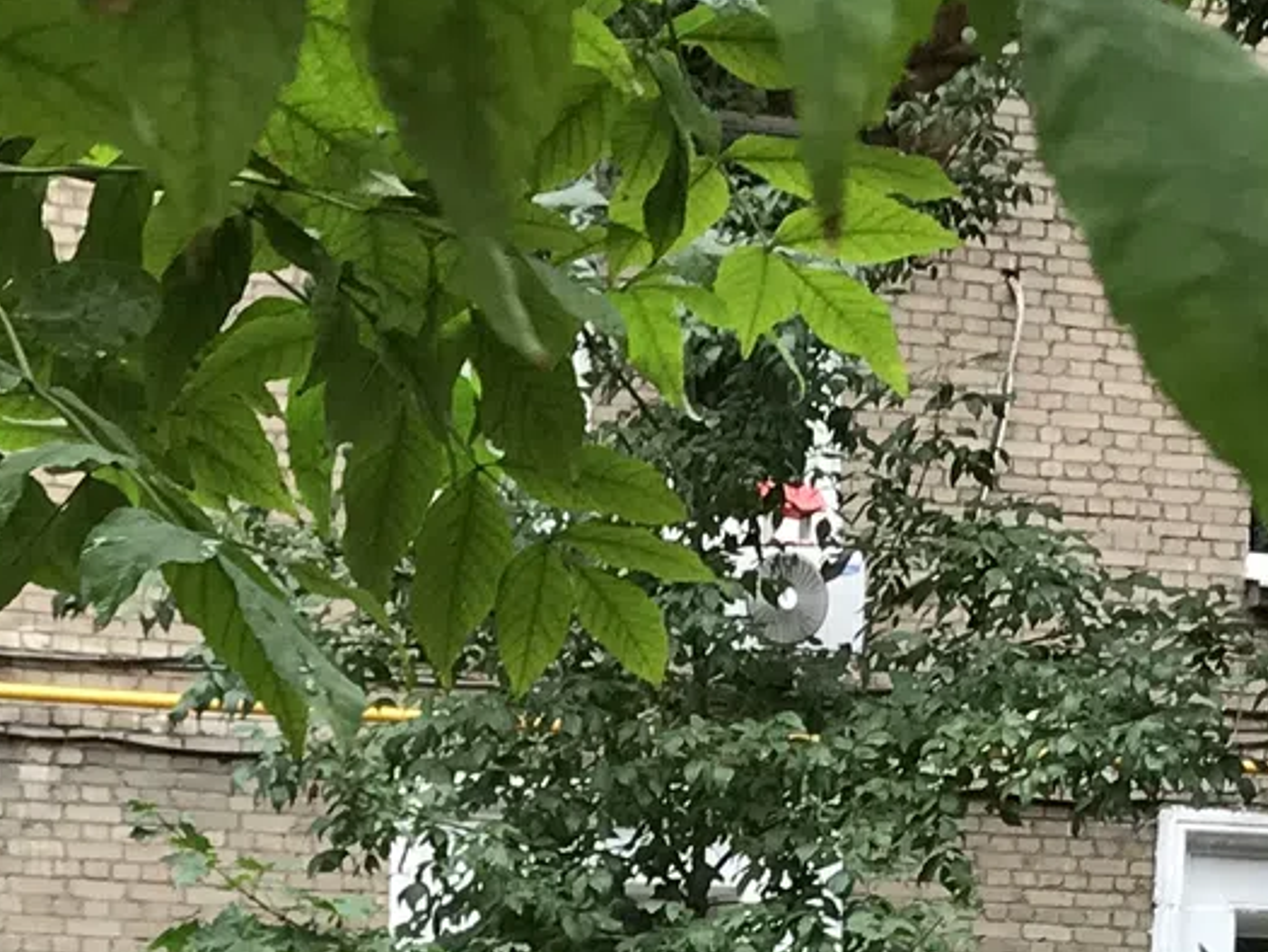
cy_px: 1716
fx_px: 4690
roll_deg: -2.8
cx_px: 157
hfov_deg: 15.2
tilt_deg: -1.9
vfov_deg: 10.8
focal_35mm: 128
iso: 25
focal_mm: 3.99
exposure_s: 1/50
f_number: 1.8
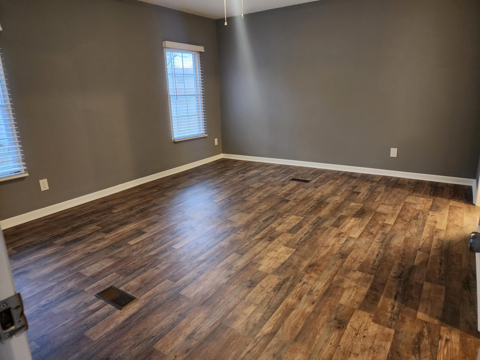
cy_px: 180
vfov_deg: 58.9
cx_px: 240
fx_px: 319
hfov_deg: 73.9
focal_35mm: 23
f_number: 1.8
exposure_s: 1/40
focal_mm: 6.4
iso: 500
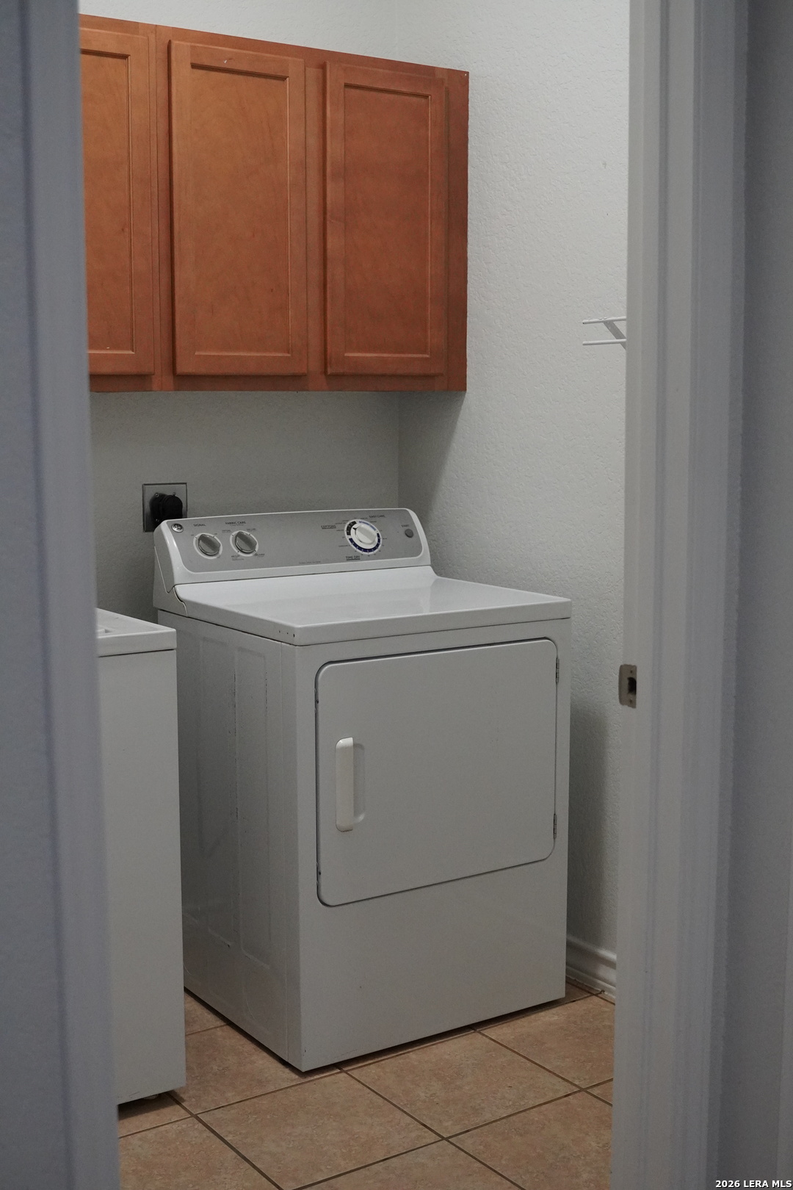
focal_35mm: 42
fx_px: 1388
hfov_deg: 31.9
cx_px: 396
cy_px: 595
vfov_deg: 46.4
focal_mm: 28
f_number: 2.8
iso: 4000
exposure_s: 1/640
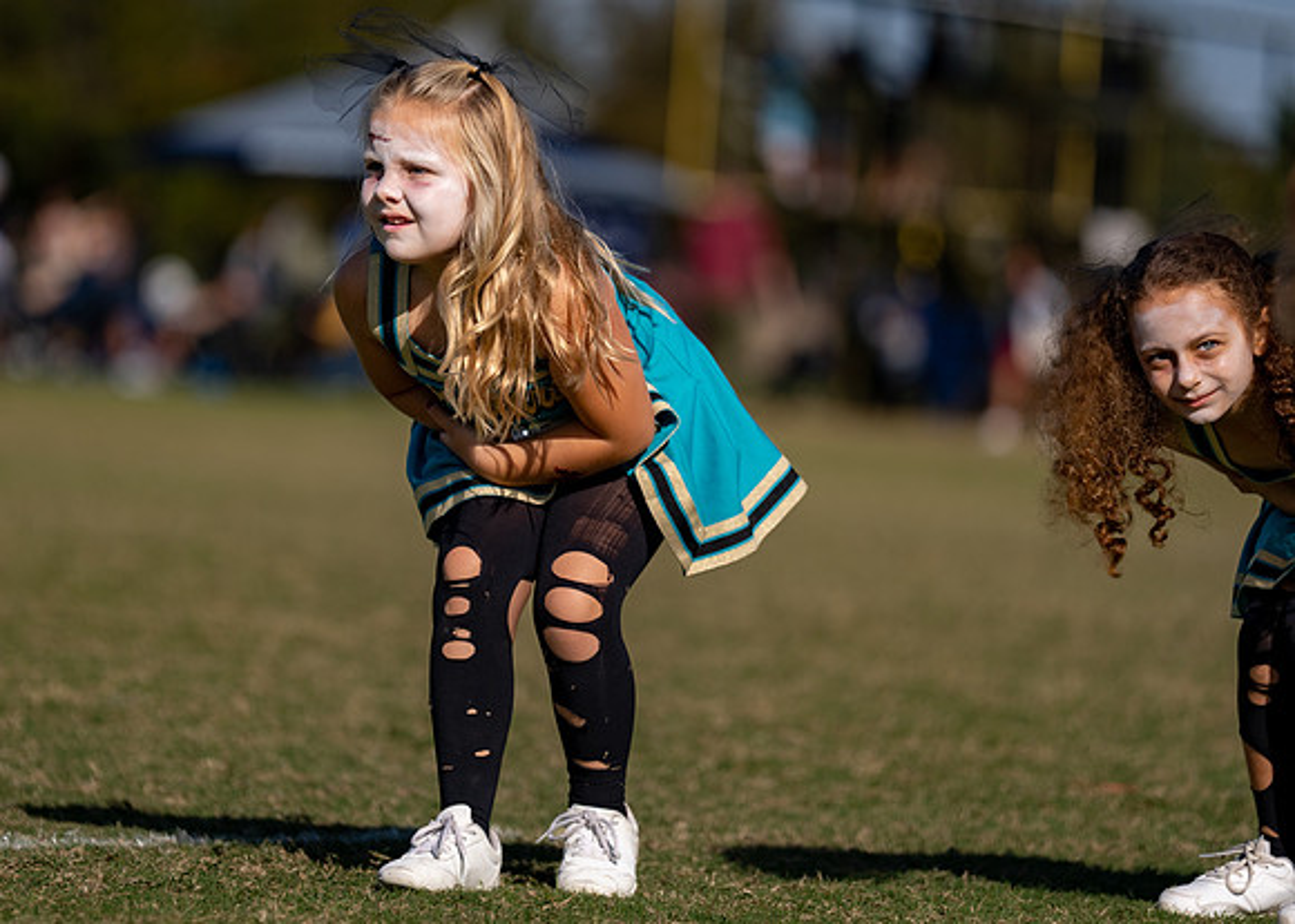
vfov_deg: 5.7
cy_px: 366
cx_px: 531
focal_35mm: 253
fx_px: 9286
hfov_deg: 8.0
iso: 100
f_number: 2.8
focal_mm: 185
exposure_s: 1/5000
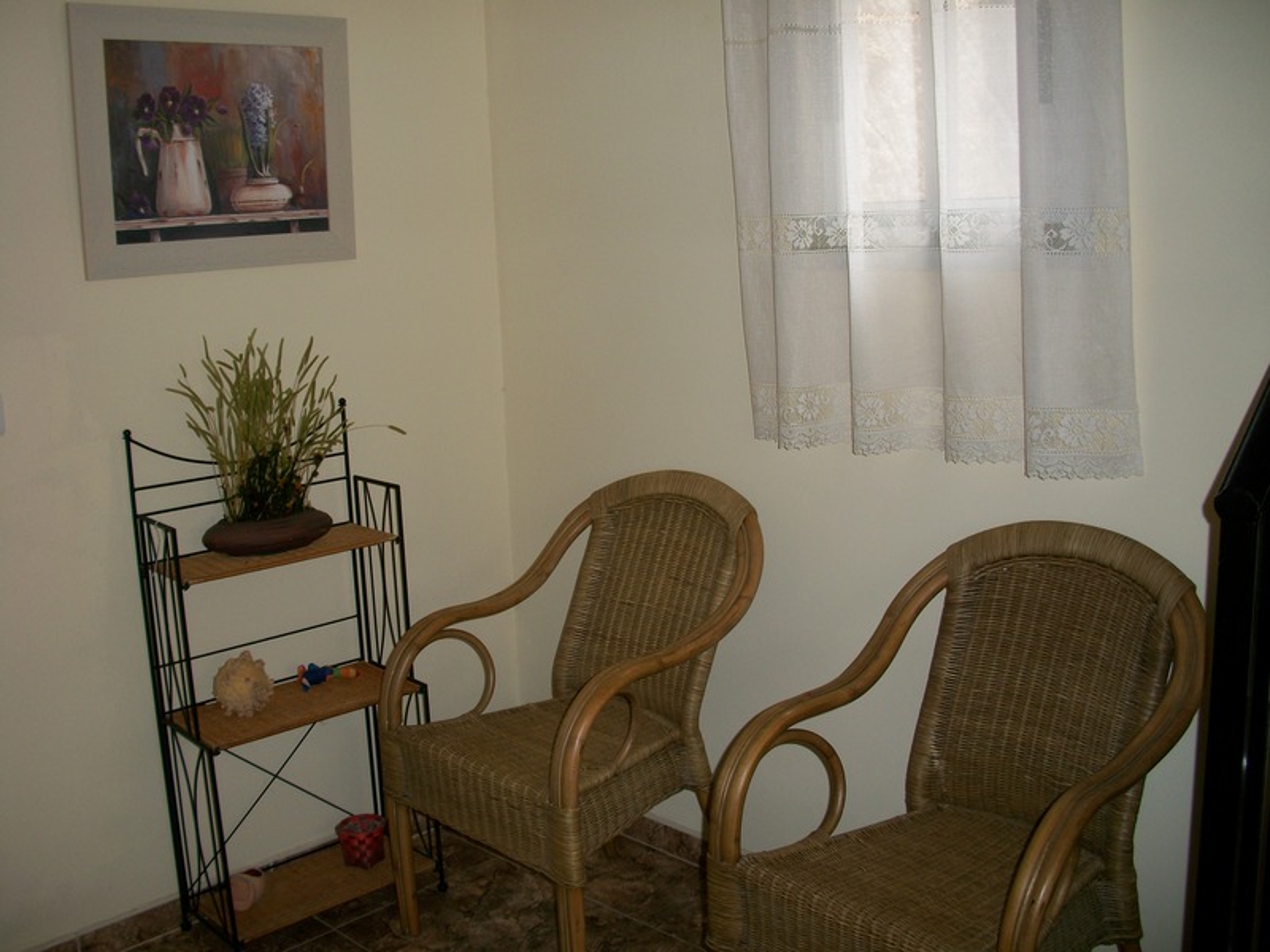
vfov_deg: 40.7
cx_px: 635
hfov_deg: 52.6
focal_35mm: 35
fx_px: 1284
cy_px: 476
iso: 80
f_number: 3.1
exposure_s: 1/30
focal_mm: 6.3
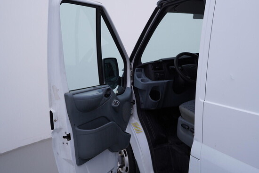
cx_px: 130
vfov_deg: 36.9
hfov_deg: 53.1
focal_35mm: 36
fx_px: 259
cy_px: 86
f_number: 4.5
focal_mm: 24
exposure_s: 1/100
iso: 125
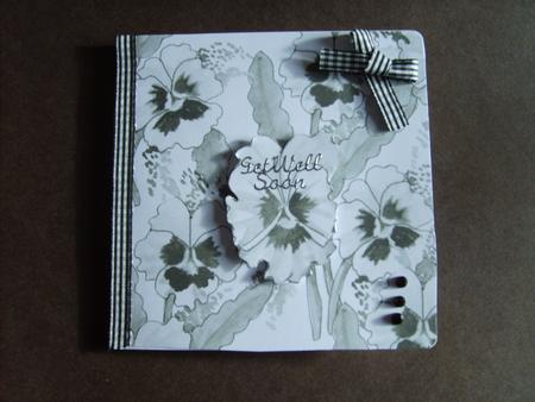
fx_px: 541
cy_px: 201
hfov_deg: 52.6
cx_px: 268
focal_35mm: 35
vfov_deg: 40.7
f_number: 2.8
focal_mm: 5.8
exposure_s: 1/60
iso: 50
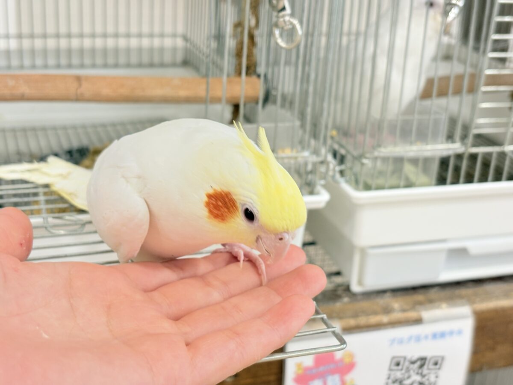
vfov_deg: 28.0
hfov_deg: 36.8
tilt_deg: -20.3
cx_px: 256
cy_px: 192
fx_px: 771
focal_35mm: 52
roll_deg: -3.1
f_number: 1.6
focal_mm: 5.96
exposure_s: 1/50
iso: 64
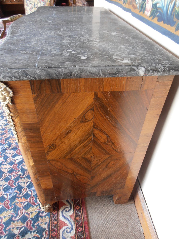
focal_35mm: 24
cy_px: 120
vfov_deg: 71.6
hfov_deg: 56.8
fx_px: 165
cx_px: 90
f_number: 3
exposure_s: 1/8
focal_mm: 4.2
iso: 125
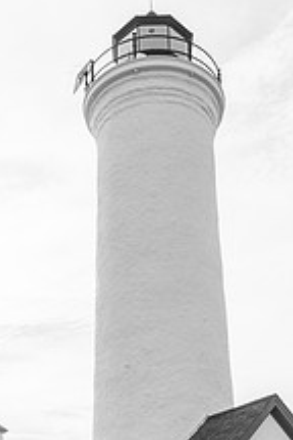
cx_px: 134
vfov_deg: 37.4
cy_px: 385
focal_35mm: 50
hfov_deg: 27.0
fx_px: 610
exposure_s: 1/250
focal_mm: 24
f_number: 14
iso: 400
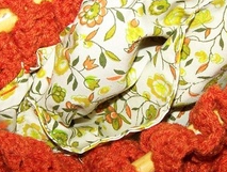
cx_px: 132
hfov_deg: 21.9
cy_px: 90
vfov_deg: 16.7
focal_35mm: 89
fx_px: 585
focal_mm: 6.3
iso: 80
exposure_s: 1/60
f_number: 2.8
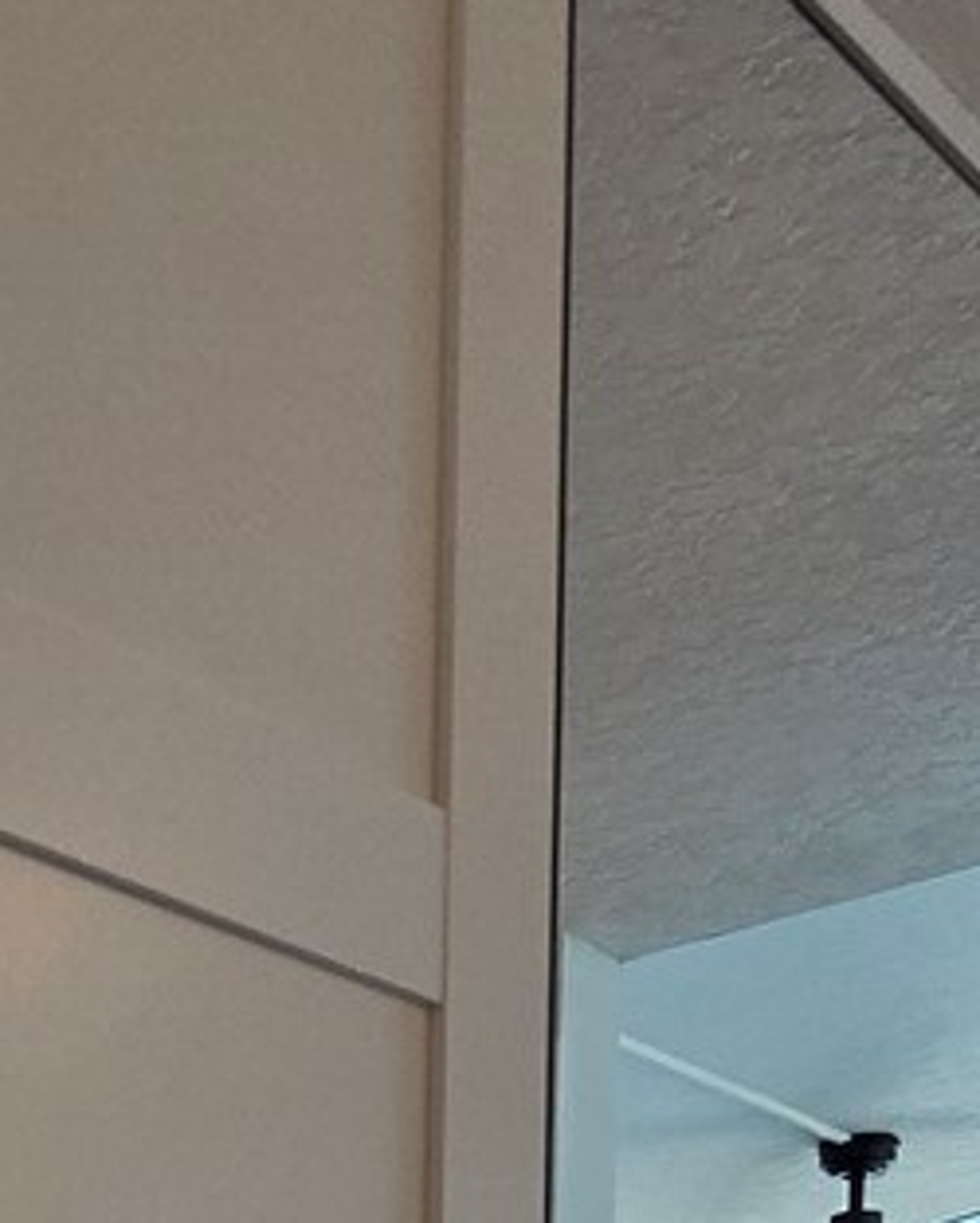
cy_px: 2015
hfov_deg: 20.8
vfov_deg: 22.0
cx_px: -392
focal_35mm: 65
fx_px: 2354
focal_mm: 2.2
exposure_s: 1/267
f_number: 2.2
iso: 100
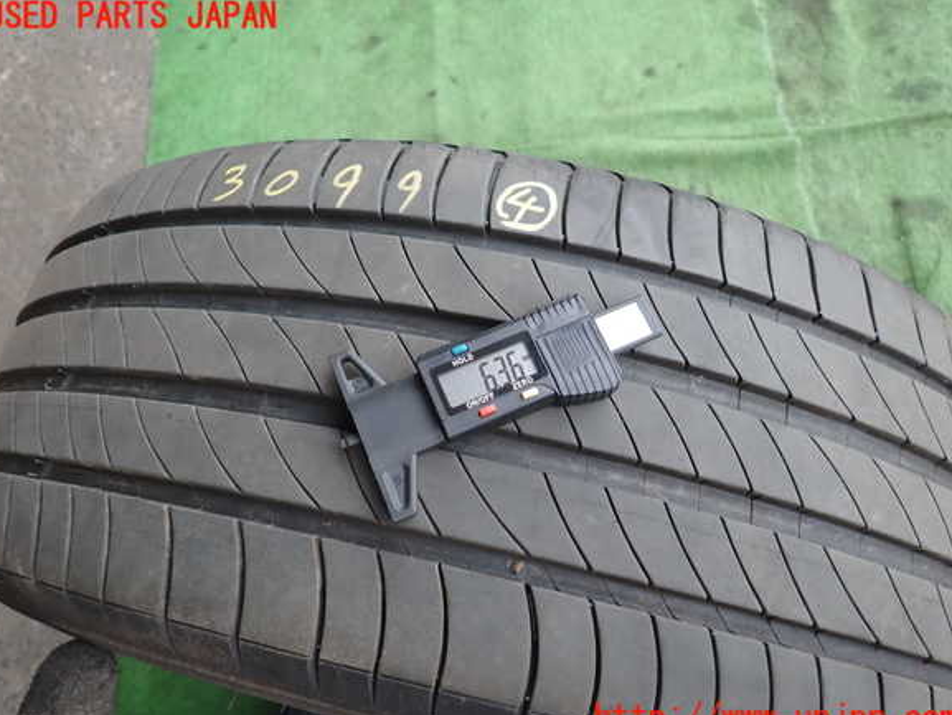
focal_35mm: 26
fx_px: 715
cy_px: 368
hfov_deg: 67.3
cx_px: 472
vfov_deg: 53.1
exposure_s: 1/200
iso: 100
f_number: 2
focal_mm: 4.5
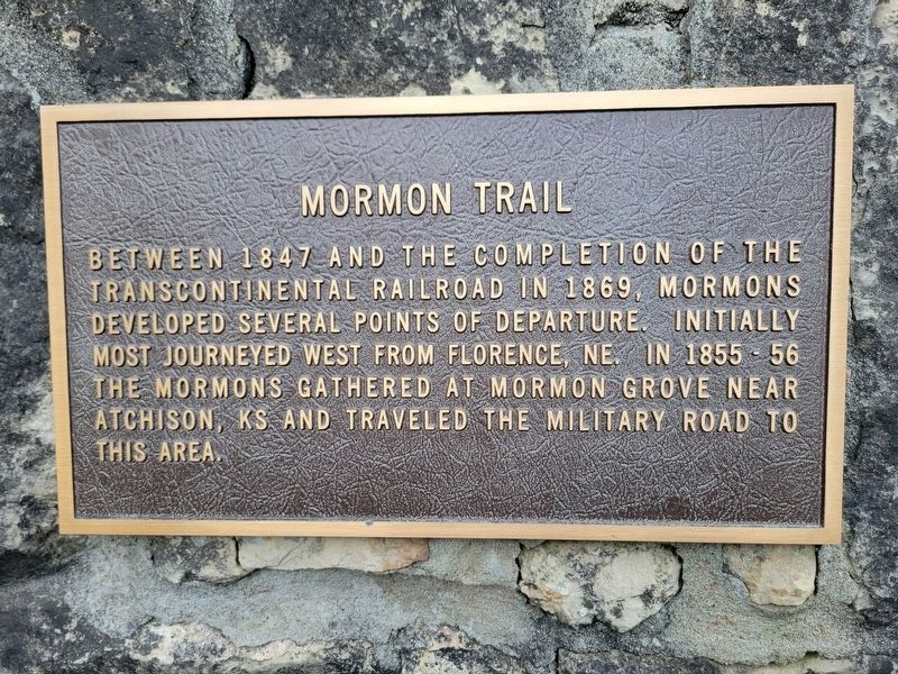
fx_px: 674
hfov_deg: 67.3
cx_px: 449
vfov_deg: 53.1
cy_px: 337
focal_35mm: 26
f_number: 1.8
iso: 125
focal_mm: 5.4
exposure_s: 1/120
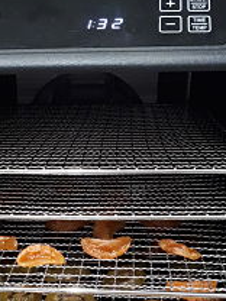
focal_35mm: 52
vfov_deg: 34.8
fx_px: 453
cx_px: 77
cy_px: 269
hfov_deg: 27.9
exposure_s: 1/17
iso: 500
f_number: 1.9
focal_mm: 3.6
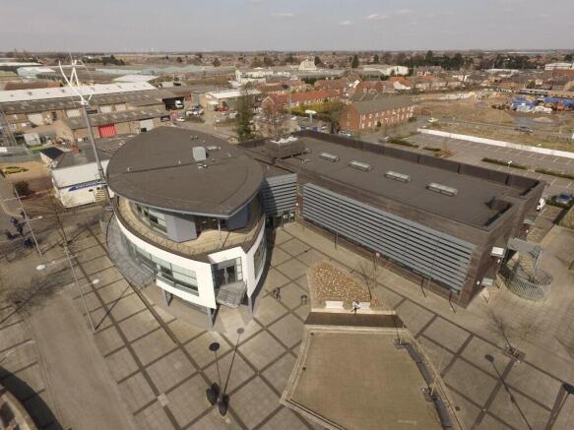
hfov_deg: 81.8
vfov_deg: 66.0
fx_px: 332
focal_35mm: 20
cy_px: 215
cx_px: 287
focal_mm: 3.61
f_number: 2.8
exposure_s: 1/1199
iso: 100
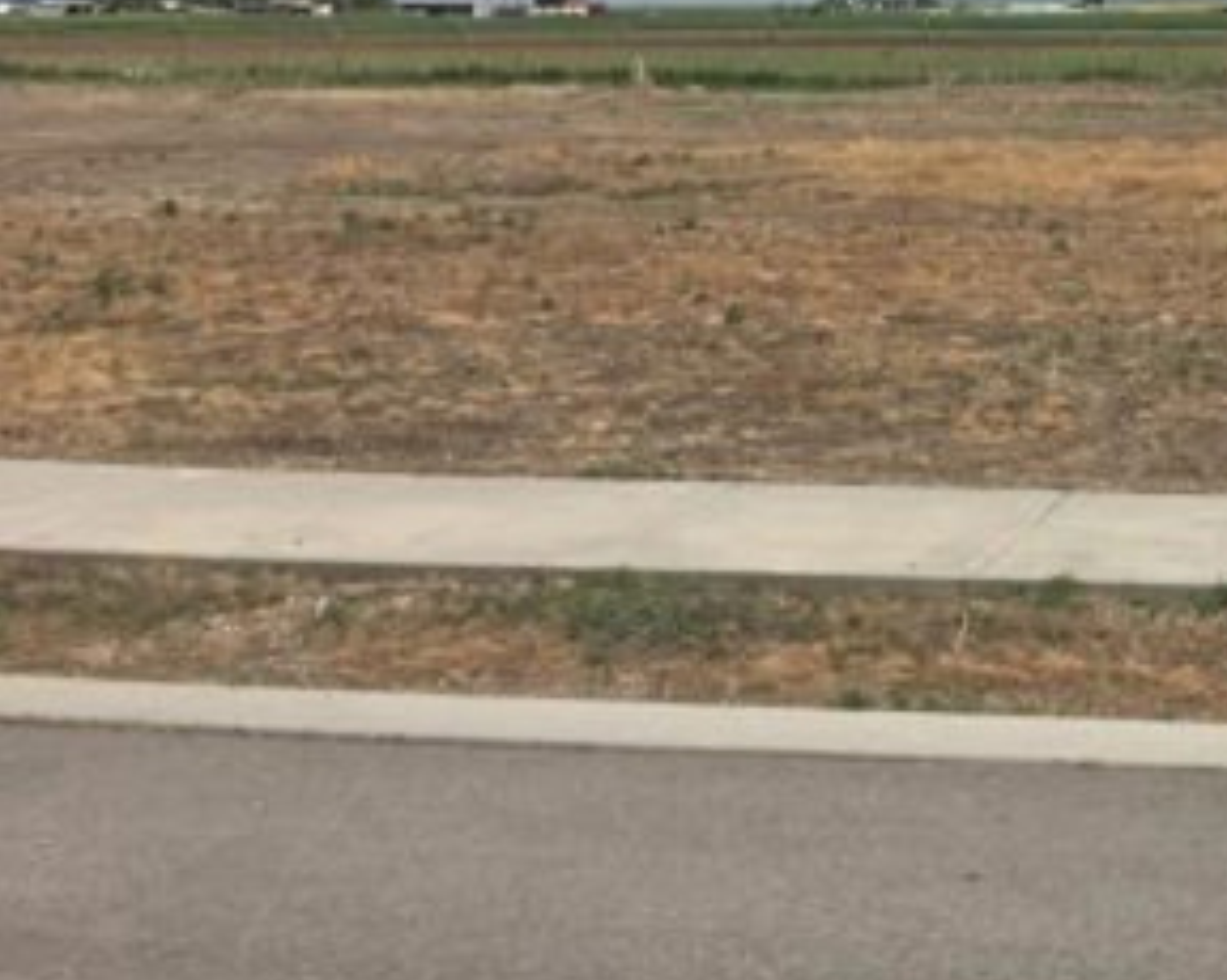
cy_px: 119
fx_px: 2286
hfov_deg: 27.4
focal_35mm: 63
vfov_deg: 23.6
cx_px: 1359
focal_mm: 4.15
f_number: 2.2
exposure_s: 1/2653
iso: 25
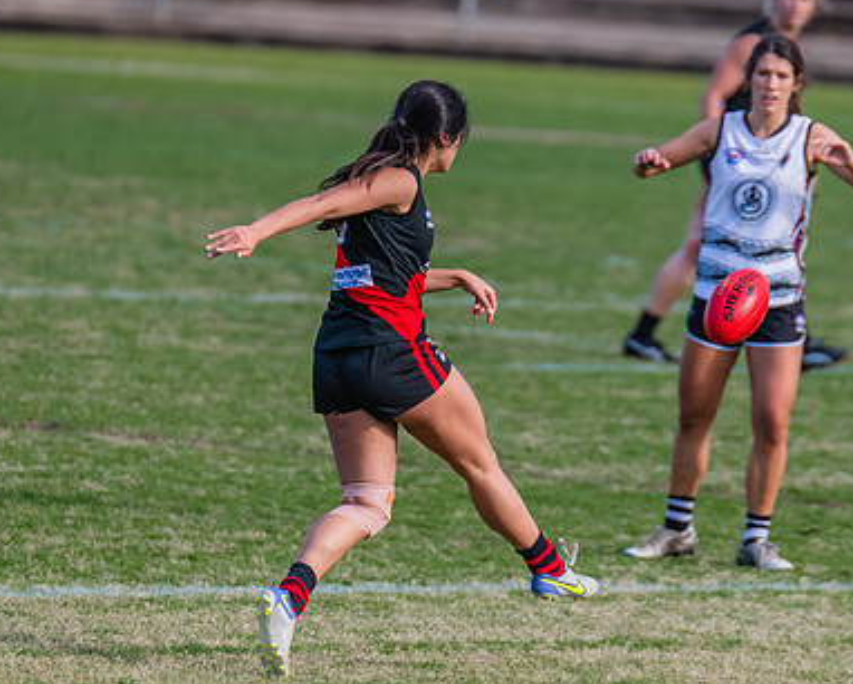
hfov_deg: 2.4
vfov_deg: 1.9
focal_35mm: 814
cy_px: 341
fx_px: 20560
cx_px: 410
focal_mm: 420
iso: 800
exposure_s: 1/2000
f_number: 5
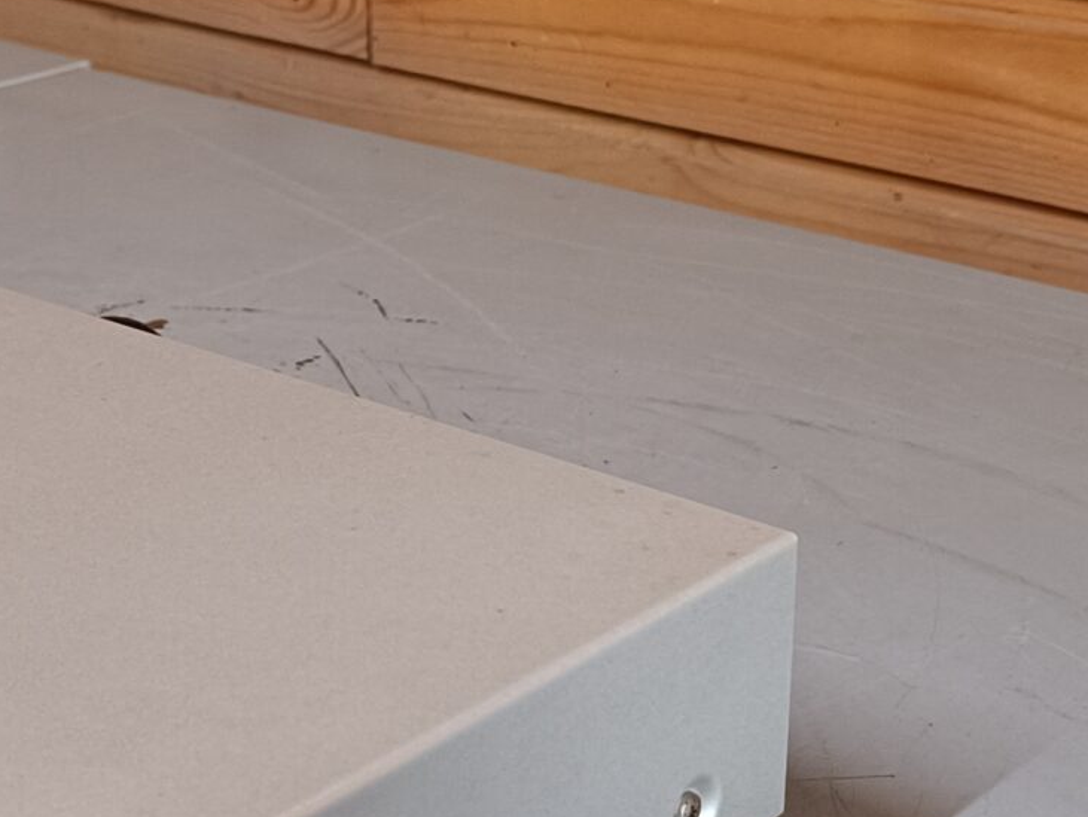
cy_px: 335
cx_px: 375
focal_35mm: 84
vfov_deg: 17.6
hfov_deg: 23.2
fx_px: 2641
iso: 512
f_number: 1.88
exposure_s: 1/33.3
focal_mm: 5.59
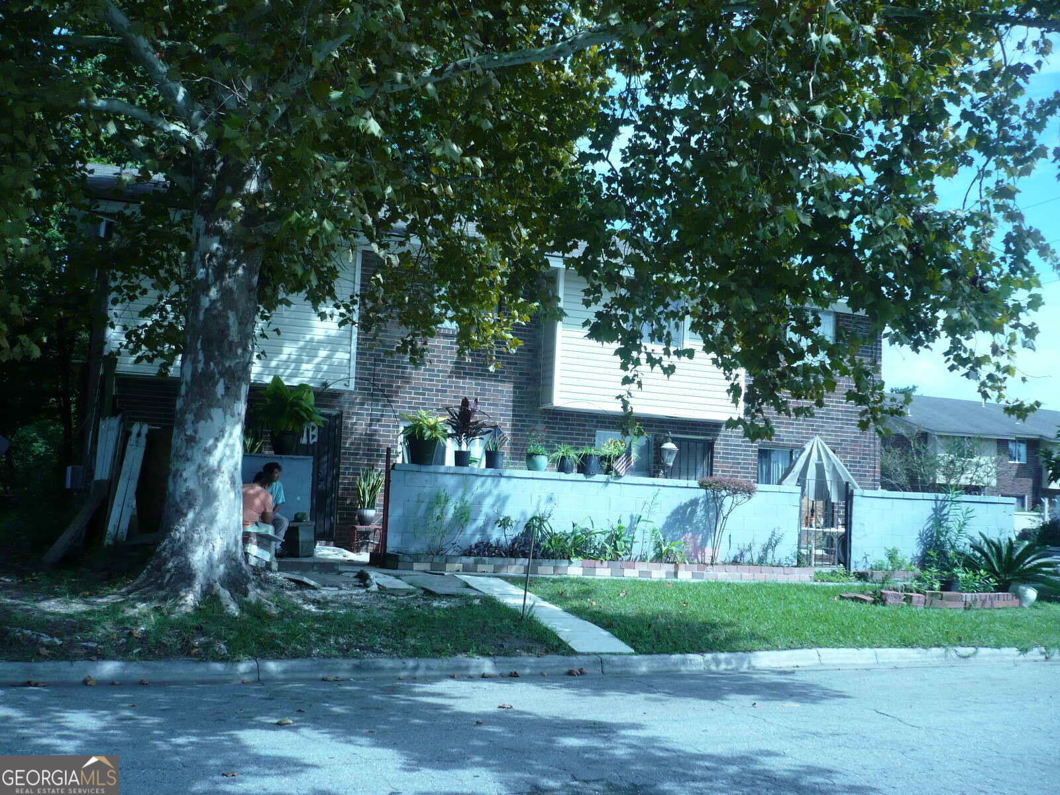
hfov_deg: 52.6
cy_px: 398
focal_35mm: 35
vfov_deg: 40.7
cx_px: 530
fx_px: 1072
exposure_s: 1/640
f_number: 2.8
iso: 100
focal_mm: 5.8
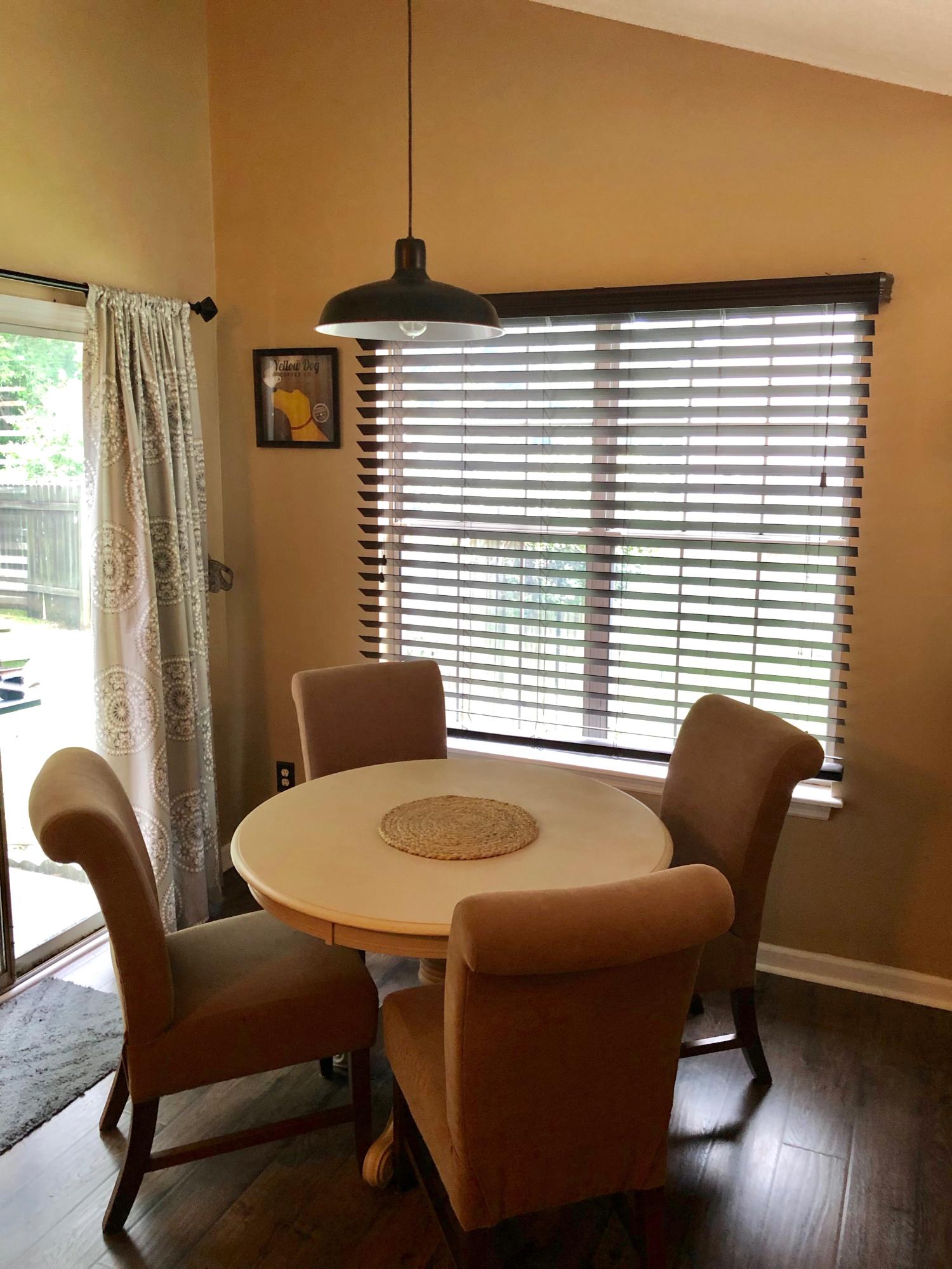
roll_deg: -0.7
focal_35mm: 28
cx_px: 476
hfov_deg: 49.7
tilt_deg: -10.3
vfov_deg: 63.4
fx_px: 1027
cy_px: 634
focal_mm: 4
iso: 50
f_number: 1.8
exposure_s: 1/15
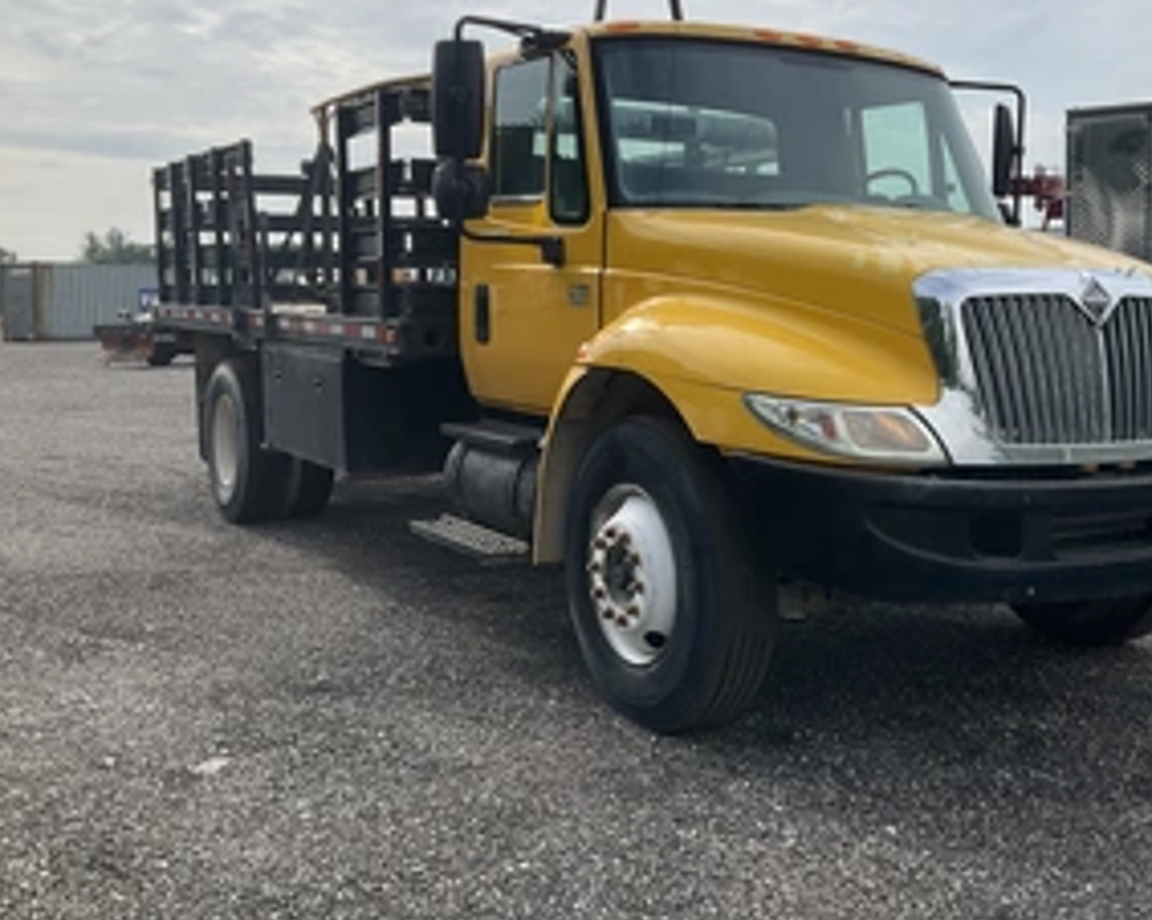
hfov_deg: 45.6
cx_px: 692
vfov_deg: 37.2
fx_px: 1363
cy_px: 383
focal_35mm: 40
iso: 25
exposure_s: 1/2227
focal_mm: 3
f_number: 1.8
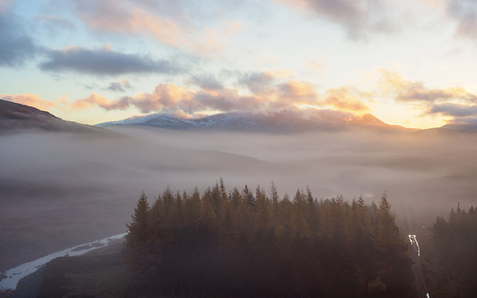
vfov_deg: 27.5
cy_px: 119
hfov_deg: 43.0
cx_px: 238
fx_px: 606
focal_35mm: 47
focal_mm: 22
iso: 200
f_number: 7.1
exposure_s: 1/80
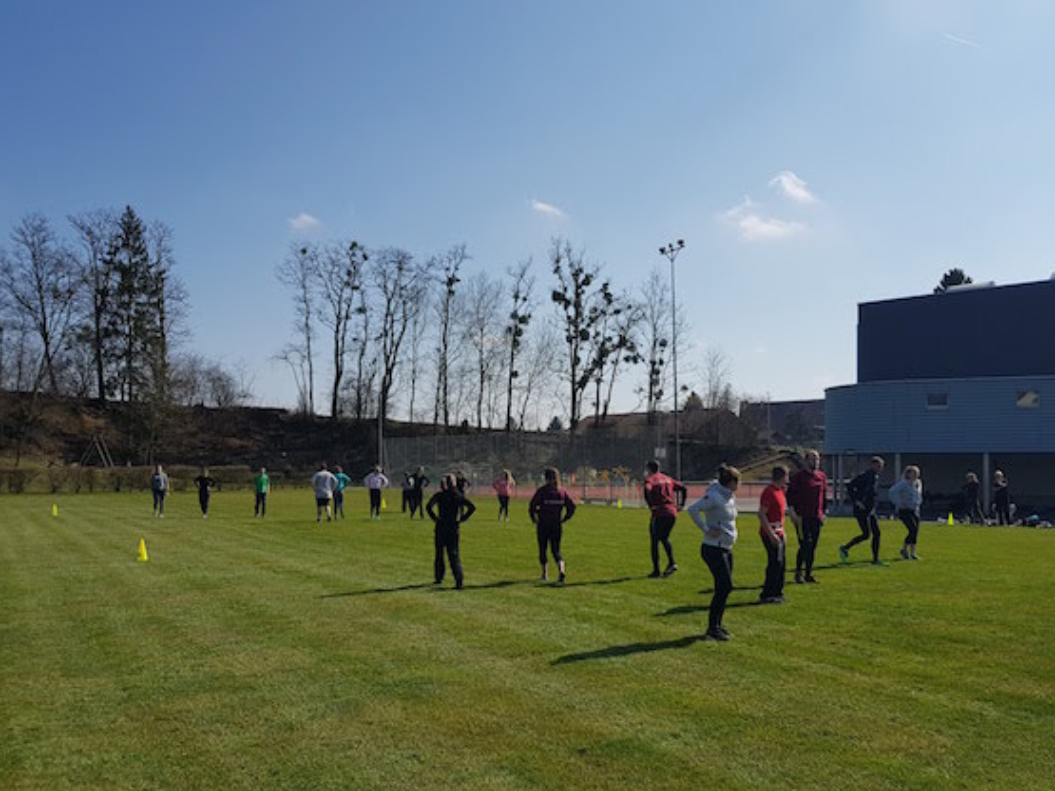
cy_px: 443
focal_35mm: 30
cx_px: 570
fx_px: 914
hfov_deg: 59.9
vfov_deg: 46.7
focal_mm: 4.2
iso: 40
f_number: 1.7
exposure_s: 1/3728
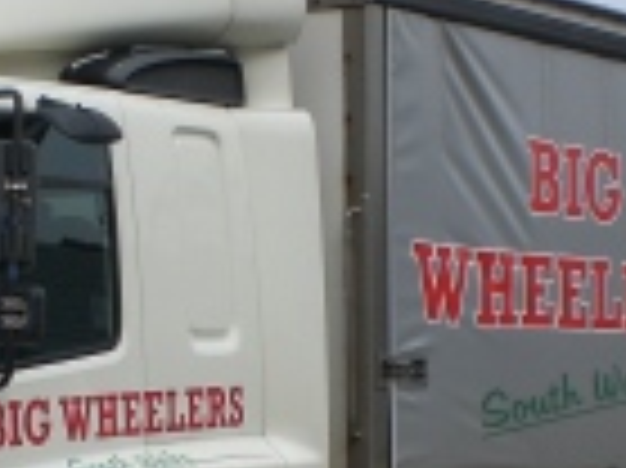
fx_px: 2530
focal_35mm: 140
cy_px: 410
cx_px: 144
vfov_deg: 10.5
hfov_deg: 14.0
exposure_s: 1/400
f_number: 4.4
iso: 50
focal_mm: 6.3
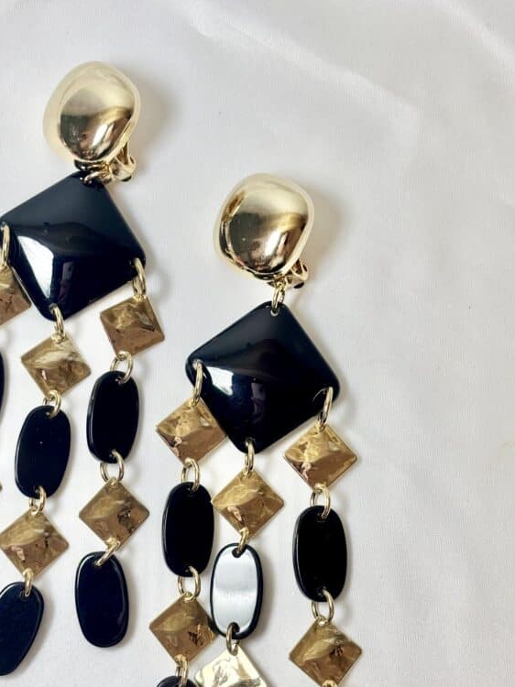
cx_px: 168
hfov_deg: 20.6
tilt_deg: -82.7
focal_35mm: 71
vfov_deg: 27.3
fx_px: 1409
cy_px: 427
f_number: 1.6
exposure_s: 1/366
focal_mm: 5.96
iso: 32
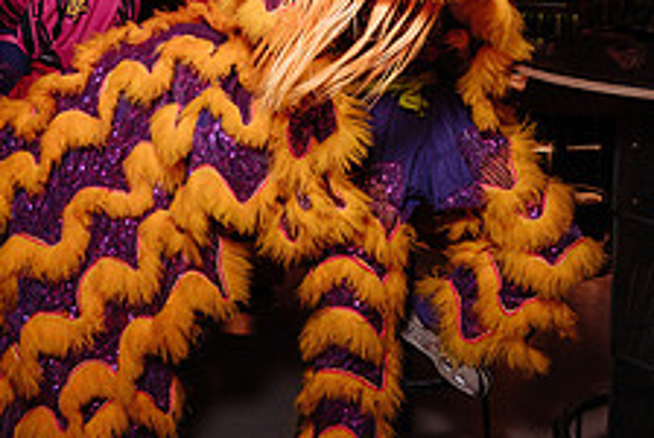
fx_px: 1164
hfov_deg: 31.4
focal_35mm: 64
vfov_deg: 20.5
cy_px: -13
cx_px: 350
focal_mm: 16
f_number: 2.8
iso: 125
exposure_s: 1/160
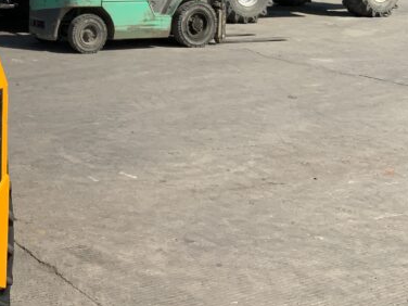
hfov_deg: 23.2
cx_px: -40
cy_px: -27
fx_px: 931
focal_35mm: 79
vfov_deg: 18.0
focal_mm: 3
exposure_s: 1/2058
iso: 16
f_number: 1.8
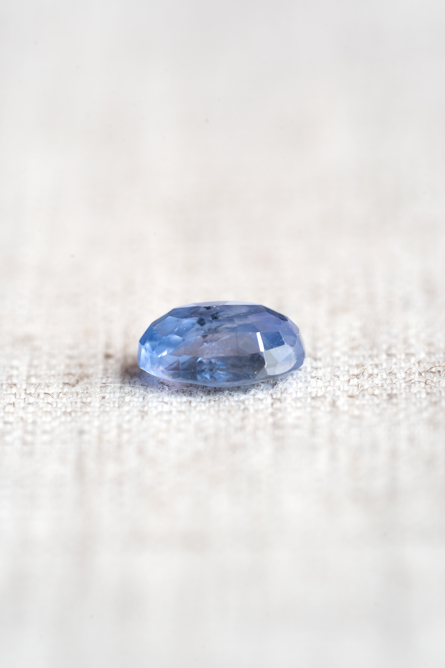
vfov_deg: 22.6
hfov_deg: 15.2
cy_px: 334
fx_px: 1669
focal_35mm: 90
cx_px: 222
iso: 100
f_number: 7.1
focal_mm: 90
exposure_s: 1/8
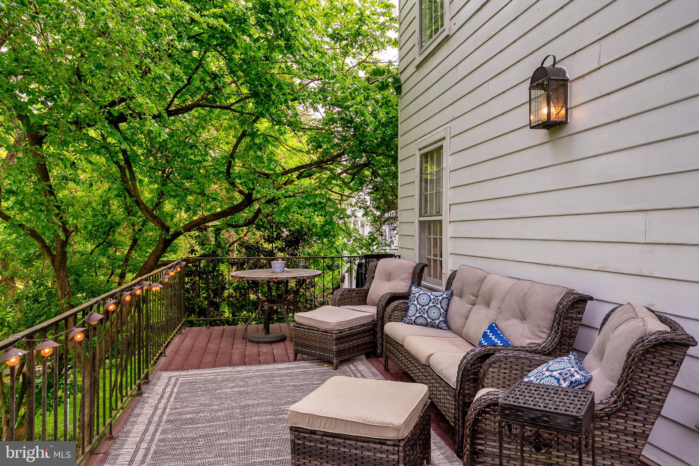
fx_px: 466
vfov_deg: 53.1
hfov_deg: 73.8
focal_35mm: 24
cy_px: 233
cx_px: 350
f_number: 16
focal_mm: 24
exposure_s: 1/60
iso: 320
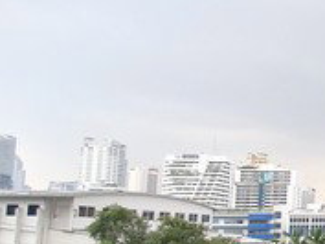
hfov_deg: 23.9
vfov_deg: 30.3
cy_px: 187
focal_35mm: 47
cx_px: 556
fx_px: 442
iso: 50
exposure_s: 1/100
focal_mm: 1.8
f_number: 2.2
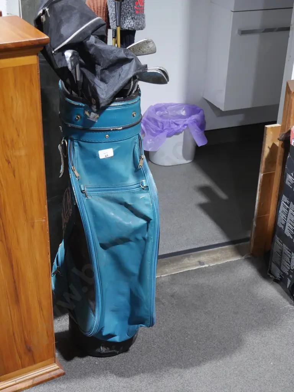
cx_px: 147
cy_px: 196
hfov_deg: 28.0
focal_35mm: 52
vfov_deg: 36.8
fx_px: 589
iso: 1600
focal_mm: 26
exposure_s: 1/60
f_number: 5.3
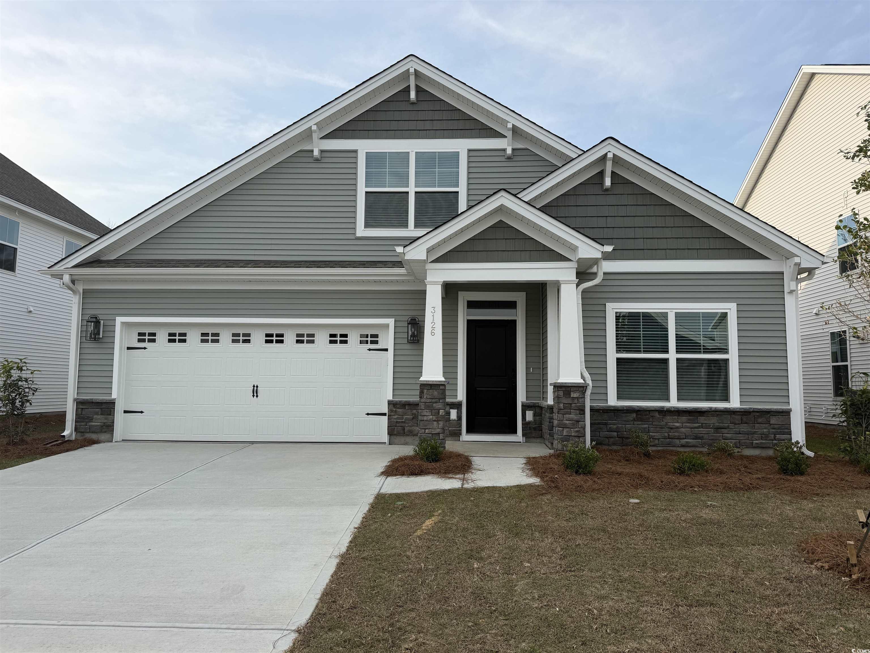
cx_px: 435
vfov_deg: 56.8
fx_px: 603
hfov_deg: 71.6
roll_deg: -0.7
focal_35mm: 24
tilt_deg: +5.8
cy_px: 326
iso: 80
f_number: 1.78
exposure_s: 1/3425
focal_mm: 6.76
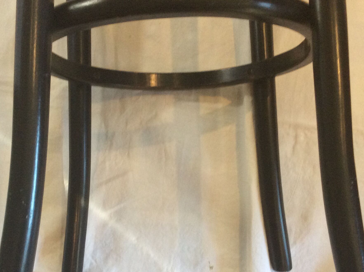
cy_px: 173
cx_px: 168
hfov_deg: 40.5
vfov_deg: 30.6
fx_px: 493
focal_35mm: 47
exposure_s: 1/25
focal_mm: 3.3
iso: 125
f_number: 2.4
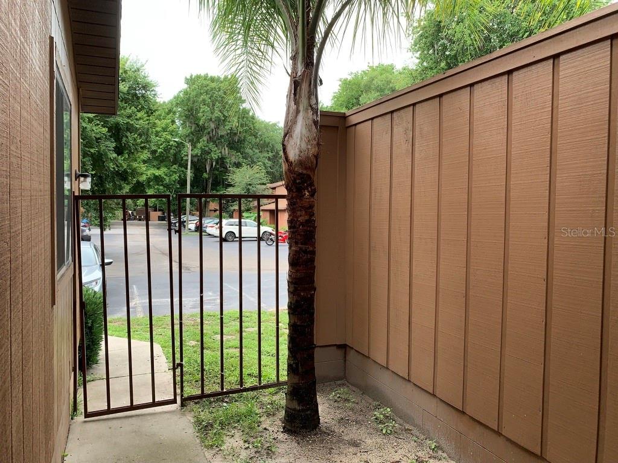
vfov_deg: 53.1
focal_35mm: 26
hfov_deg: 67.3
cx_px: 309
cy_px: 232
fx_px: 464
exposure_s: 1/228
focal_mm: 4.25
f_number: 1.8
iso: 25
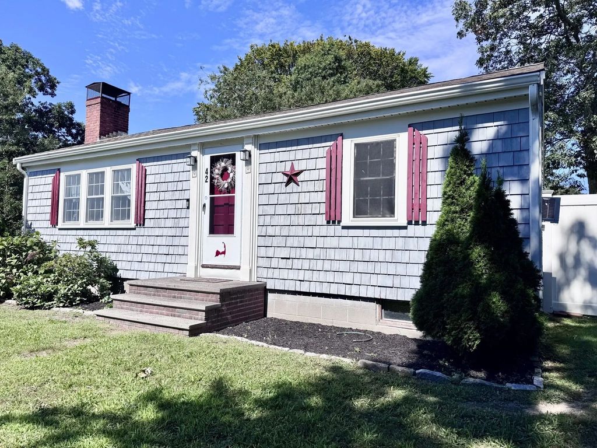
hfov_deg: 71.6
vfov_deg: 56.8
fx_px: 414
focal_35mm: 24
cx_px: 298
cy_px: 224
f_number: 1.78
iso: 80
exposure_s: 1/7092
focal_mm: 6.76
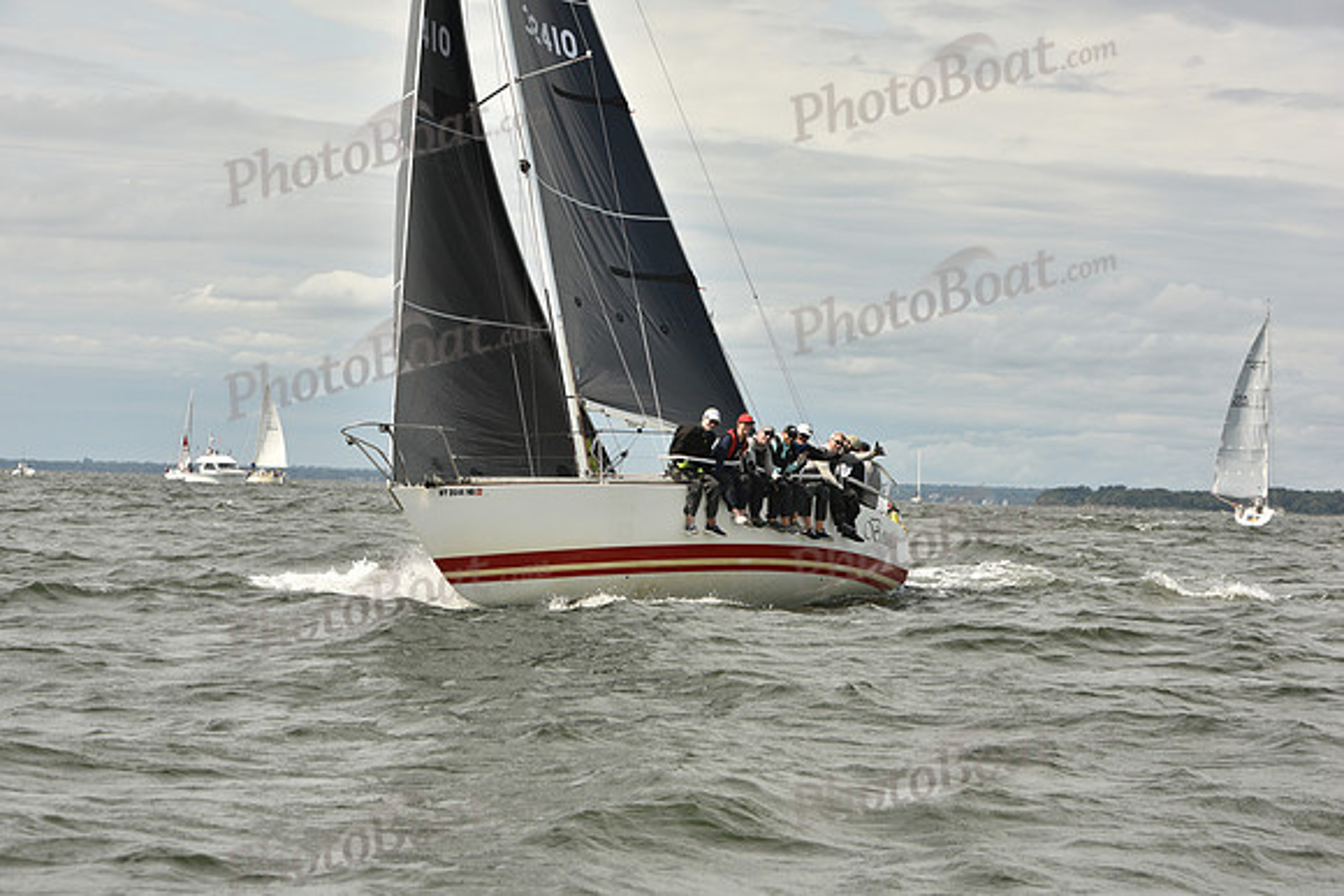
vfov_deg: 13.7
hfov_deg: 20.4
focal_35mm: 100
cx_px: 672
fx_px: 3734
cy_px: 448
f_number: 9
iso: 250
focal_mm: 100
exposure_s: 1/800
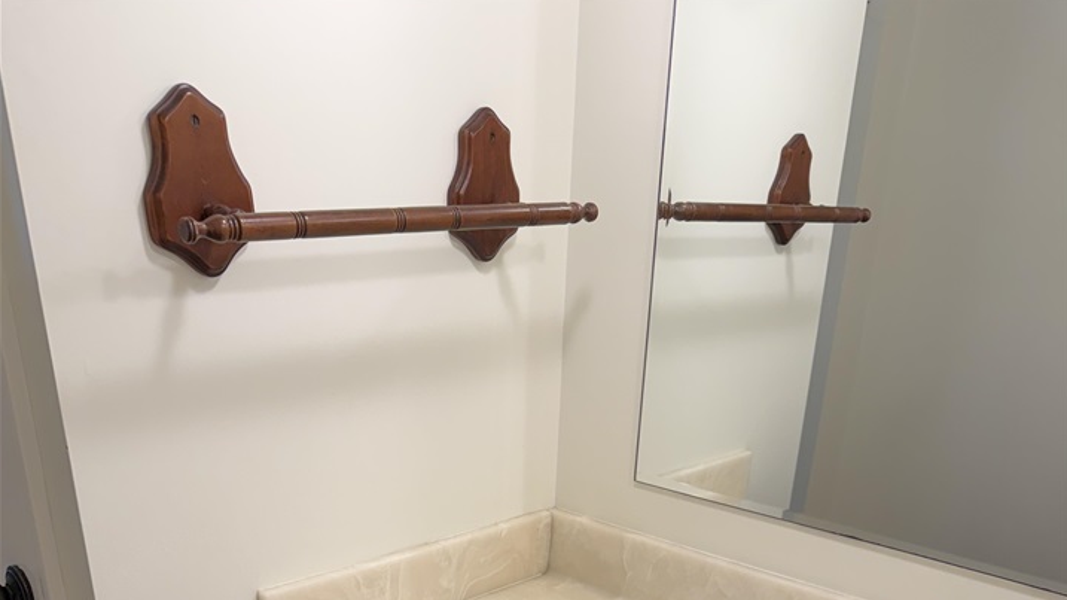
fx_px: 990
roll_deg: -0.7
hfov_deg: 56.6
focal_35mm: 35
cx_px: 534
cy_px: 707
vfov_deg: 29.3
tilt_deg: -27.5
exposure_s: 1/120
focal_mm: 6.76
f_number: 1.78
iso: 100
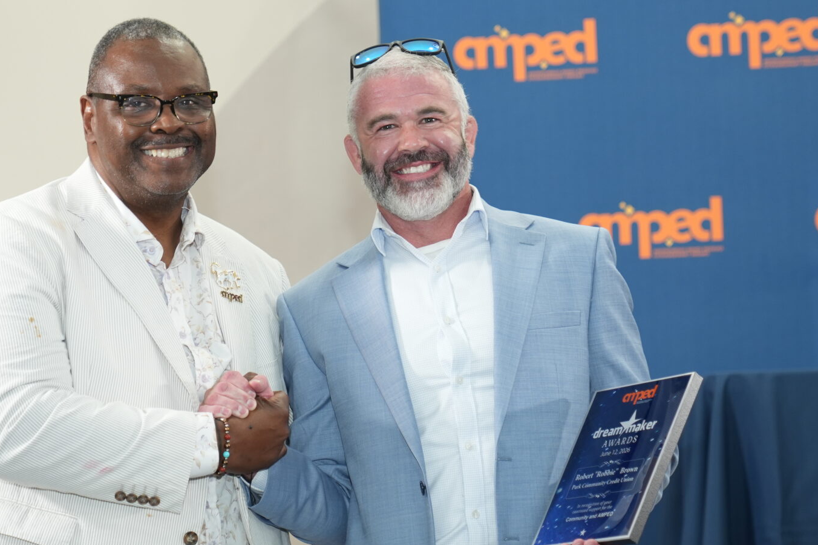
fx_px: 2840
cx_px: 307
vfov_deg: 11.0
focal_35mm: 125
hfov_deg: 16.4
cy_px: 342
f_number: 2.8
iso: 640
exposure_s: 1/60
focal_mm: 66
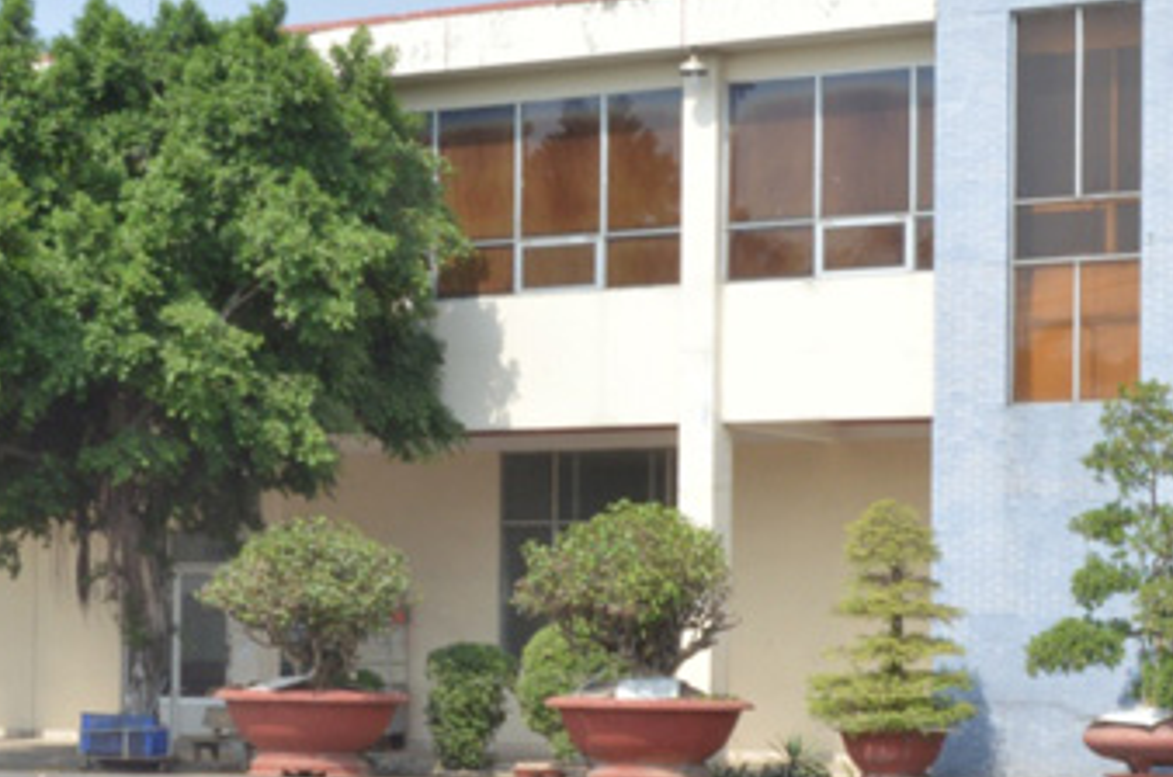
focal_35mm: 96
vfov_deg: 14.1
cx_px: 493
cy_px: 602
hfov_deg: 21.3
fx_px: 3122
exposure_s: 1/30
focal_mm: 36
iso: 400
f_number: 32
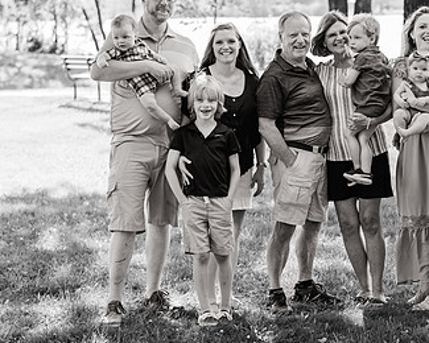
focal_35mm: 97
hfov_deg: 19.6
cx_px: 319
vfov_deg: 15.9
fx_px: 1232
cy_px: 141
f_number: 2.8
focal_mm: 58
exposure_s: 1/500
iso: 200
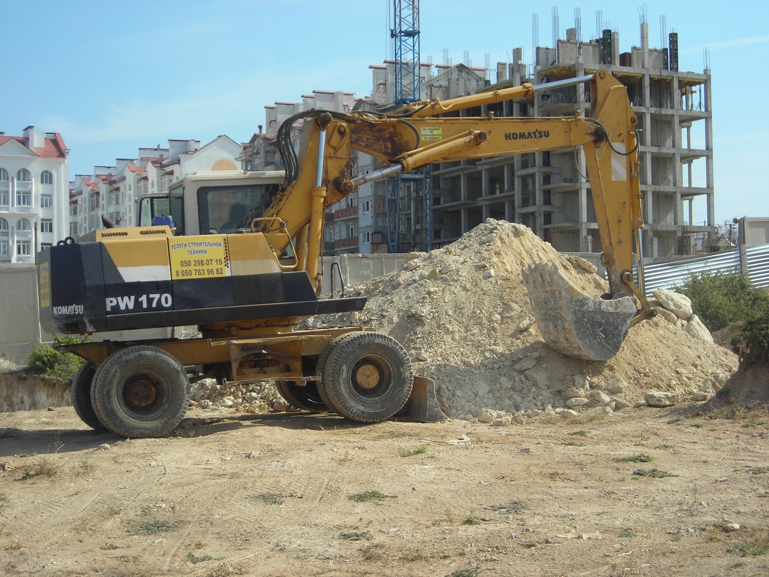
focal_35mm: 65
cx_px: 384
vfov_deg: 22.6
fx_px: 1444
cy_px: 288
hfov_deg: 29.8
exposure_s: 1/146
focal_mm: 10.8
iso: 50
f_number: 7.7
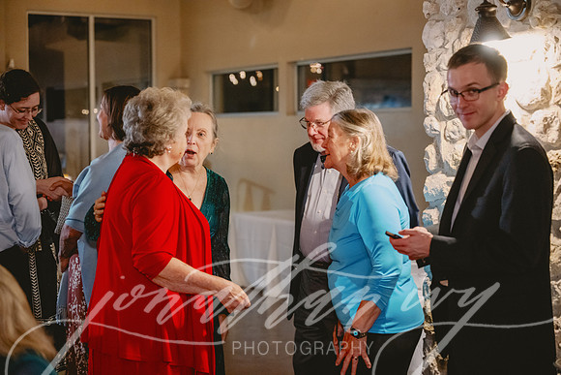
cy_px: 188
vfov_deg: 19.5
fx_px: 1091
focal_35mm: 70
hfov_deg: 28.8
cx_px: 280
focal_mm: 70
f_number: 2.8
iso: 5000
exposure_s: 1/125
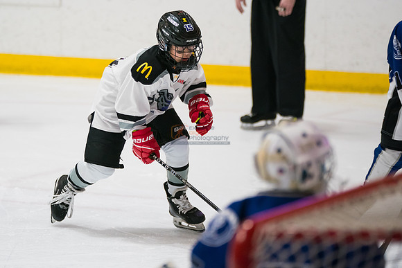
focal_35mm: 245
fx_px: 2731
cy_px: 94
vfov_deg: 5.6
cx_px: 141
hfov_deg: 8.4
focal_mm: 186
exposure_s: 1/1250
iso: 3200
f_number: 2.8
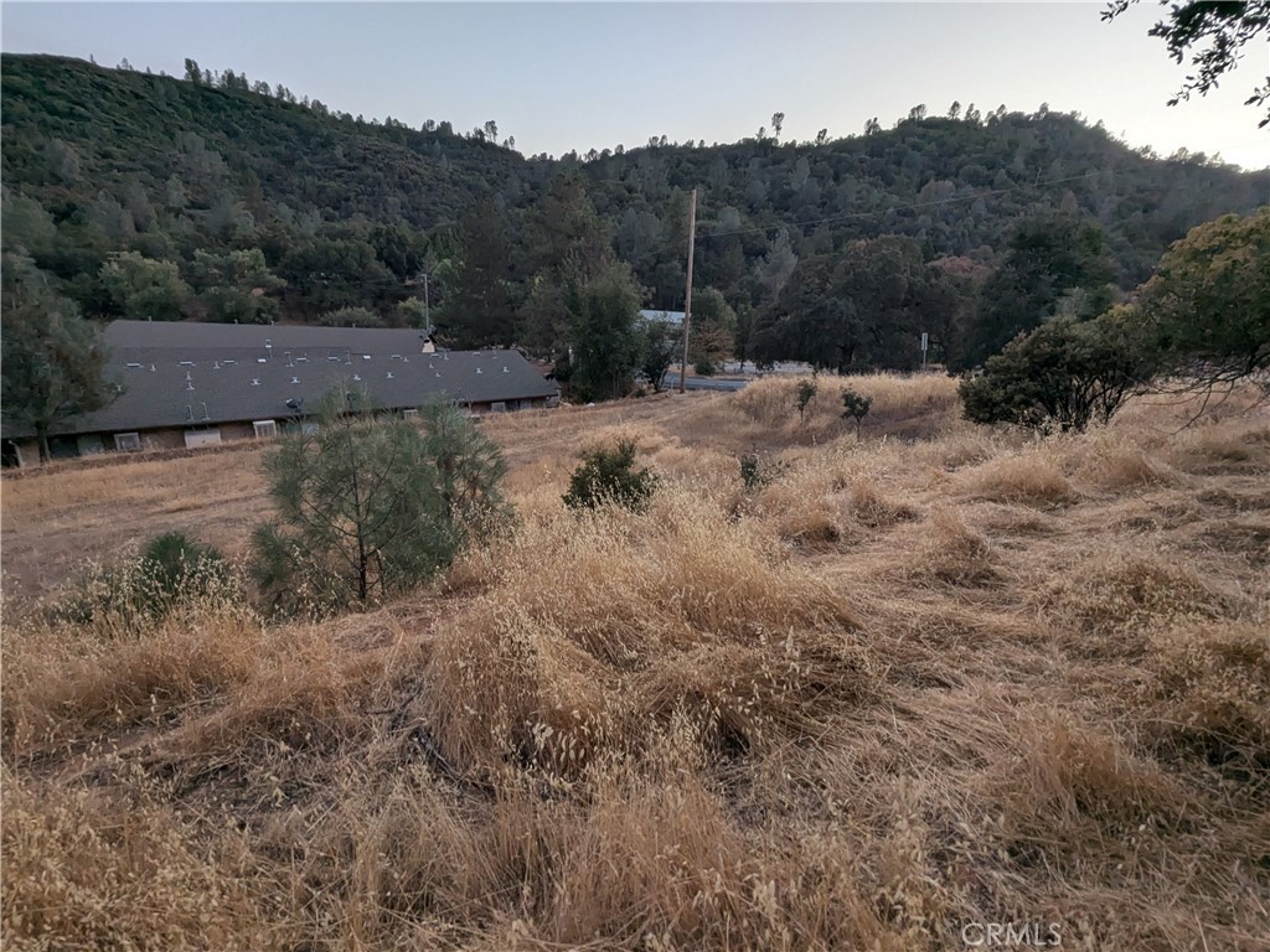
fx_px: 587
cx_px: 635
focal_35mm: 16
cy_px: 476
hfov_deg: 94.5
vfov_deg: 78.1
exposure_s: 1/47.5
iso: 79
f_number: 2.2
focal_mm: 2.22
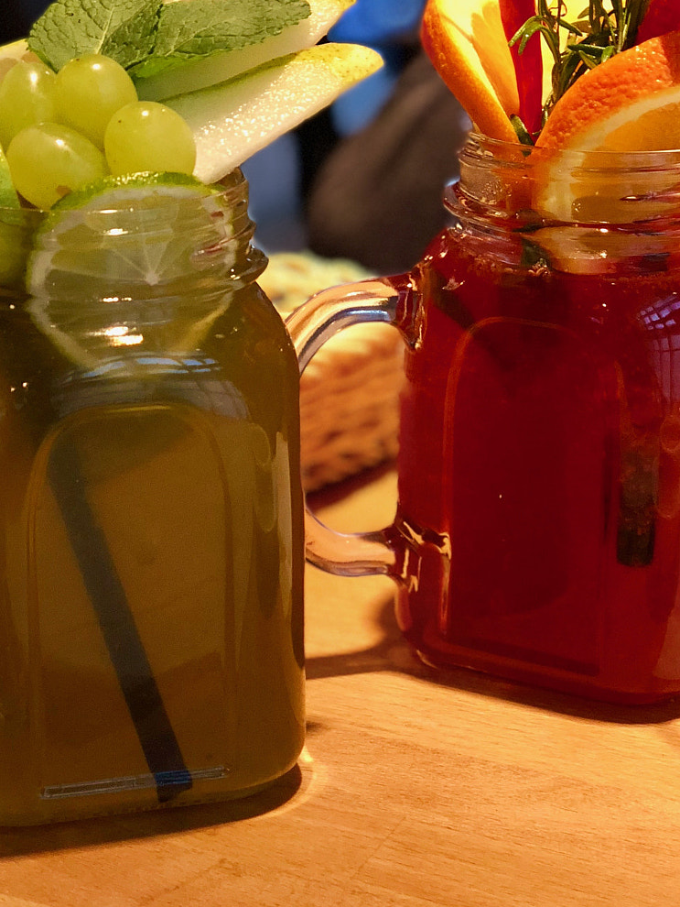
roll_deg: -0.5
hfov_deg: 17.6
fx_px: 2199
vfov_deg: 23.2
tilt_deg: -16.0
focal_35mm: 84
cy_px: 344
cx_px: 351
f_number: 2.4
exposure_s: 1/25
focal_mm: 6
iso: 160
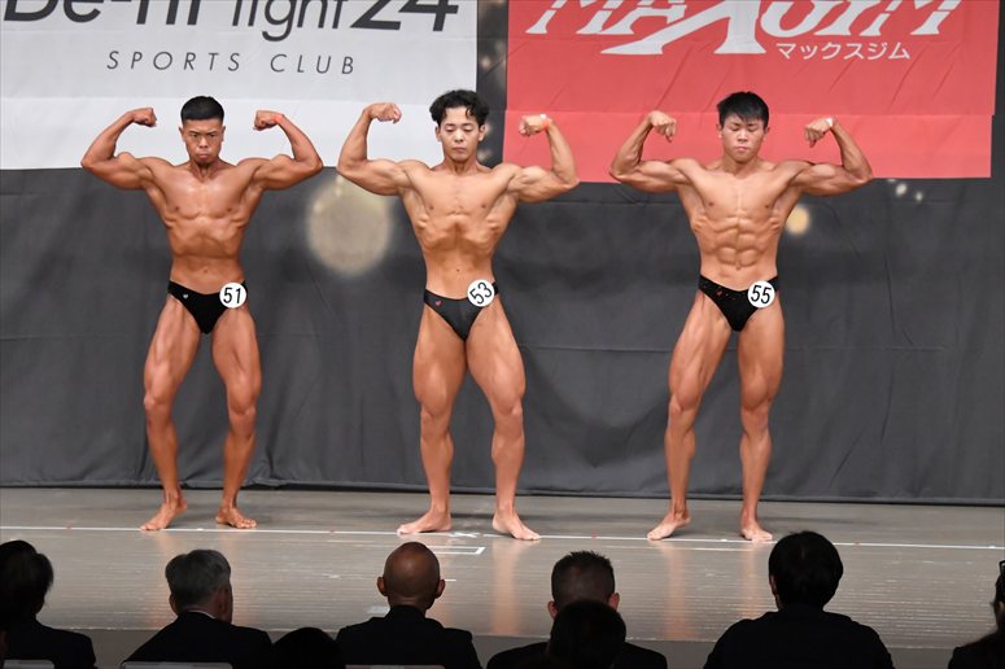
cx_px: 502
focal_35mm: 174
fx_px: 4855
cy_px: 334
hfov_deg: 11.8
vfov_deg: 7.9
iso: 6400
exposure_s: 1/400
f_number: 5.6
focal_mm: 116
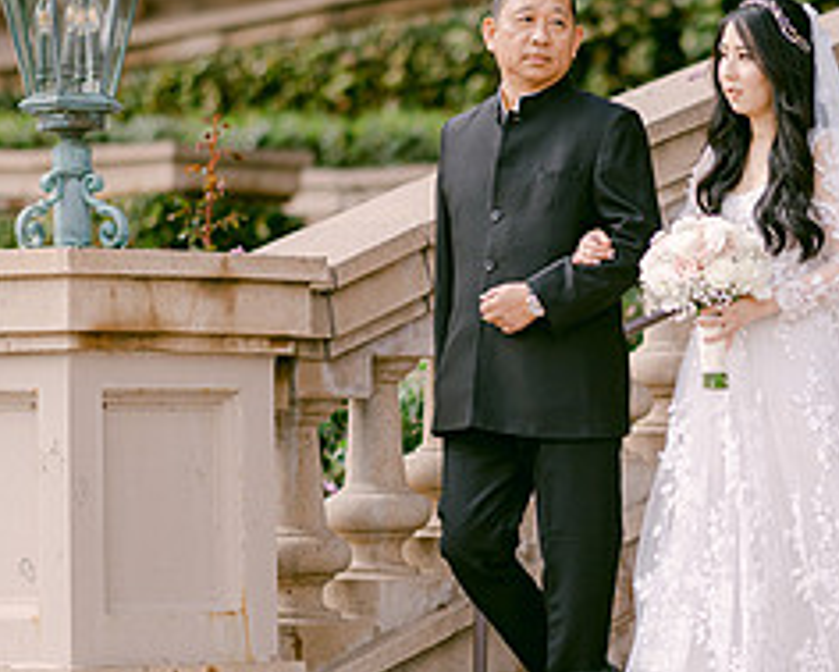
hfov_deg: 7.8
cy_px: 393
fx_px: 6111
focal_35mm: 246
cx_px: 729
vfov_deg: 6.3
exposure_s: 1/6400
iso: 200
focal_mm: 105
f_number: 1.4
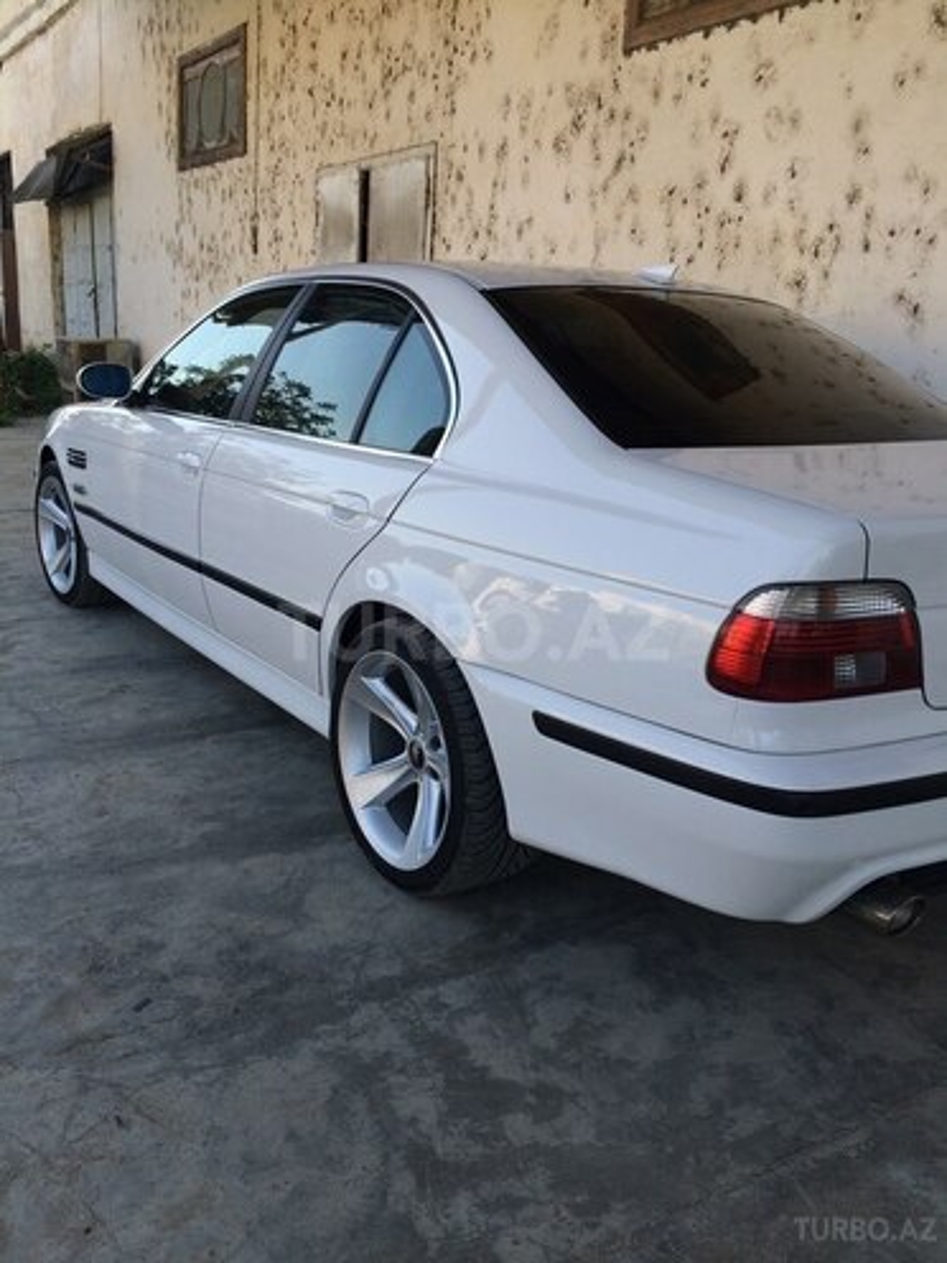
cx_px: 474
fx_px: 1058
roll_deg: -2.2
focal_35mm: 29
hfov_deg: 48.2
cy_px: 632
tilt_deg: -17.6
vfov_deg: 61.7
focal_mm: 4.15
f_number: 2.2
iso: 32
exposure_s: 1/391
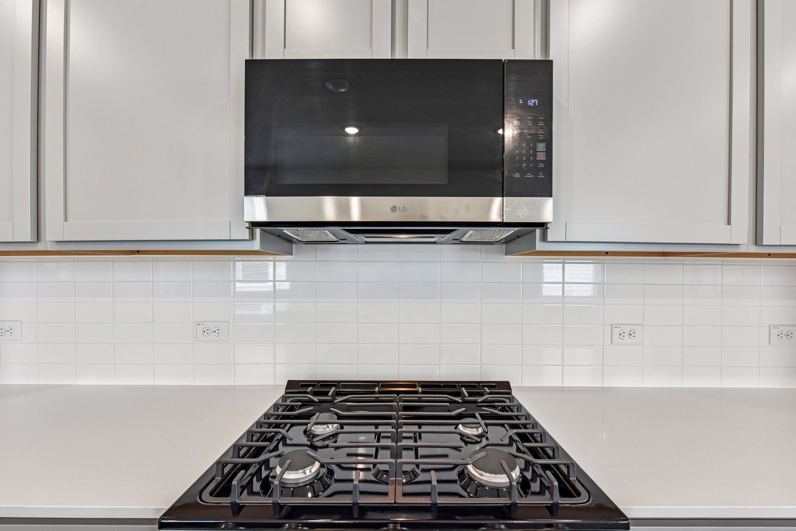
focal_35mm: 14
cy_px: 266
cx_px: 398
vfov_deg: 81.2
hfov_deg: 104.3
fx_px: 310
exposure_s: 1/15
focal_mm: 14
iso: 360
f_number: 8
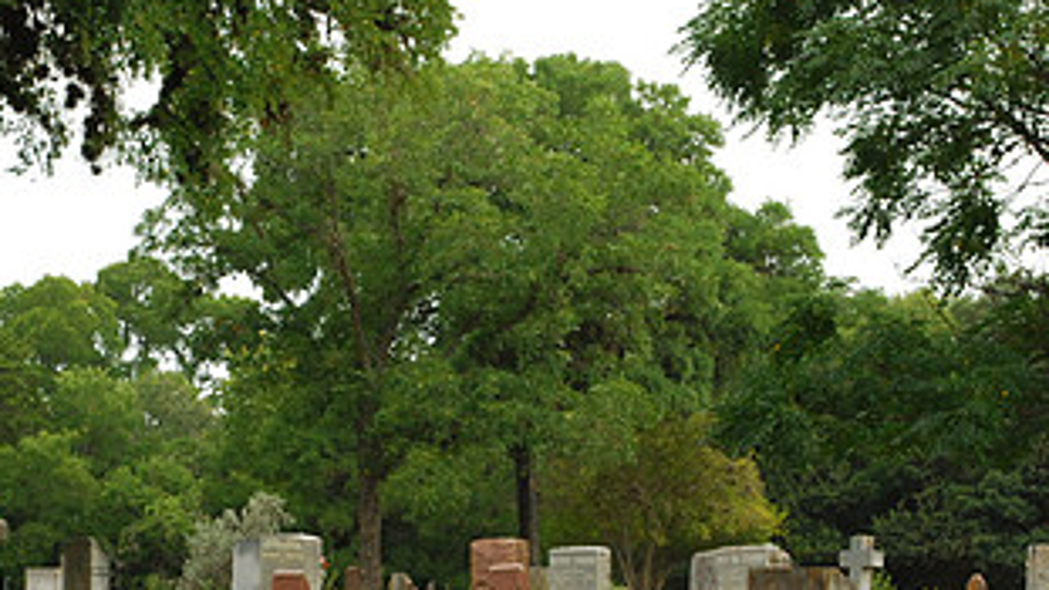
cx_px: 459
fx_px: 3755
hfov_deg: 15.9
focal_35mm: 135
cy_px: 636
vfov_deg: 8.9
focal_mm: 46
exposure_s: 1/250
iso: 800
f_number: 13
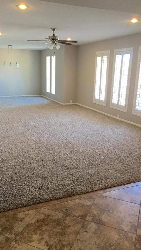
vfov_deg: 61.0
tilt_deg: -15.1
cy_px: 124
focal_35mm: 32
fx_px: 212
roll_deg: -1.3
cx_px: 66
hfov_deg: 36.7
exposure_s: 1/30
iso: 50
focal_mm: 4.15
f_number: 2.2
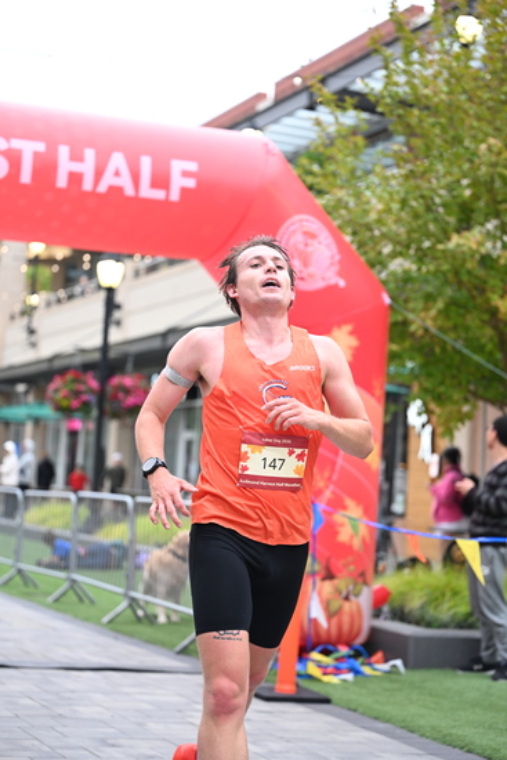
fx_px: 1625
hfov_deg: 17.7
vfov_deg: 26.3
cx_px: 254
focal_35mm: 77
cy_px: 380
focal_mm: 77
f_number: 2.8
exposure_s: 1/640
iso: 1600
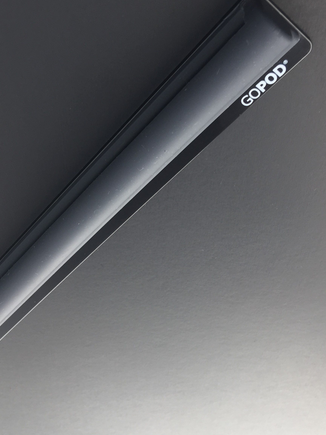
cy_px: 186
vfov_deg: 51.2
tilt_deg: -48.3
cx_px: 127
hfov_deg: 39.5
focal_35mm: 36
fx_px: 452
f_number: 2.2
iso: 32
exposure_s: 1/282
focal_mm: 4.15
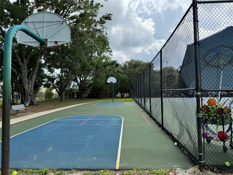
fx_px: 162
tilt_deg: +0.8
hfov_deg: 71.6
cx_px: 116
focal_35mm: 24
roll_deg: +0.0
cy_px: 88
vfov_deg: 56.8
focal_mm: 6.76
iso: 80
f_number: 1.78
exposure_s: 1/1869
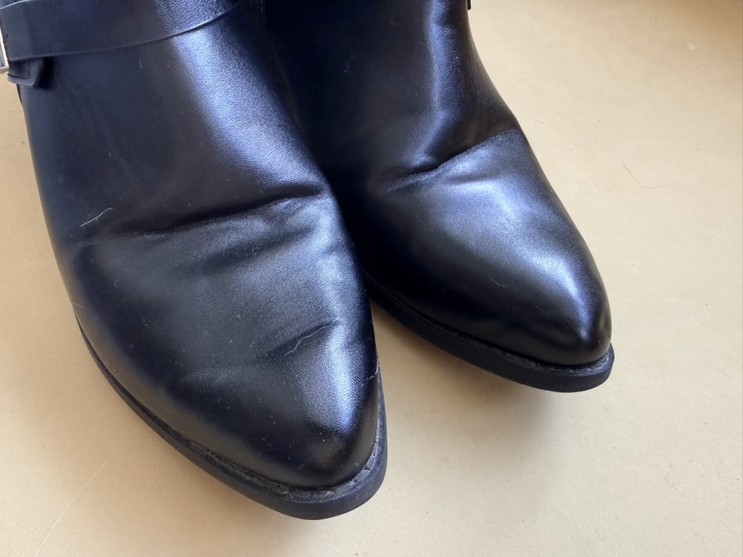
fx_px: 515
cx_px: 372
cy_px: 278
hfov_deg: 71.6
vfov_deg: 56.8
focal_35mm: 24
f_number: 2.2
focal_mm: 2.22
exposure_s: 1/93
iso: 320
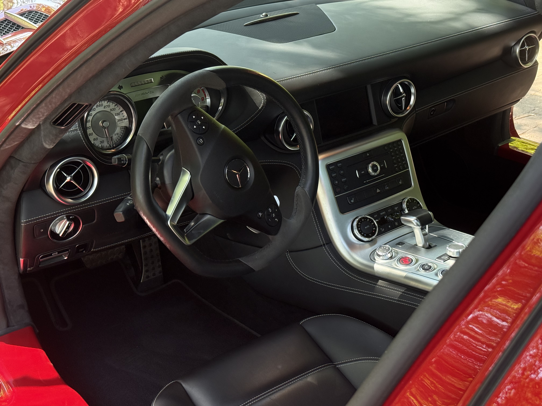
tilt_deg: -26.8
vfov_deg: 30.3
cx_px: 271
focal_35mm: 48
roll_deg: -0.5
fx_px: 752
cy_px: 203
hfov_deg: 39.7
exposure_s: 1/242
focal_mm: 6.76
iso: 160
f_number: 1.78
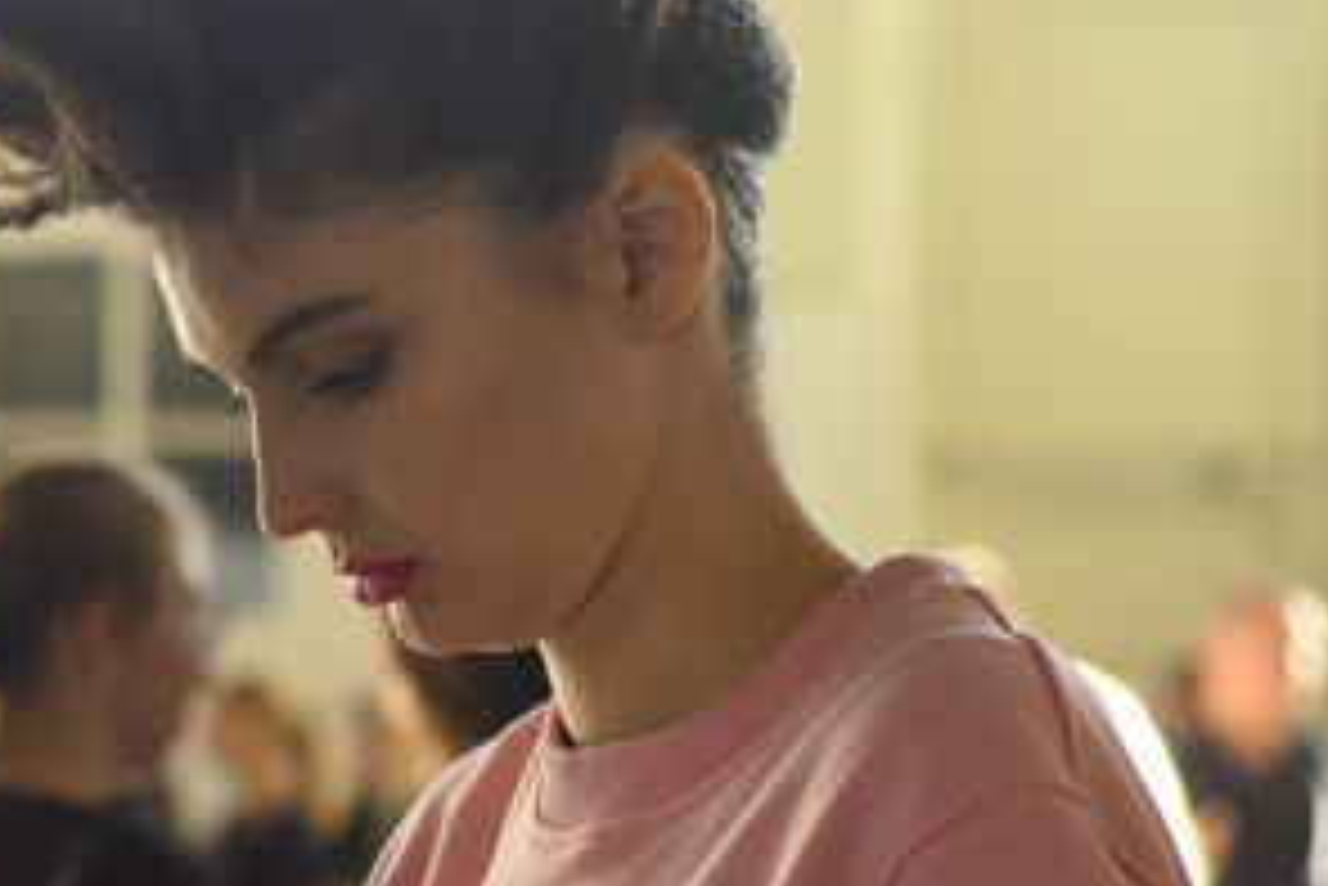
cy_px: 751
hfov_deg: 16.8
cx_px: -151
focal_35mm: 118
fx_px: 4355
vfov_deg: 11.6
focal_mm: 50
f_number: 2.8
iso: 2500
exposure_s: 1/400
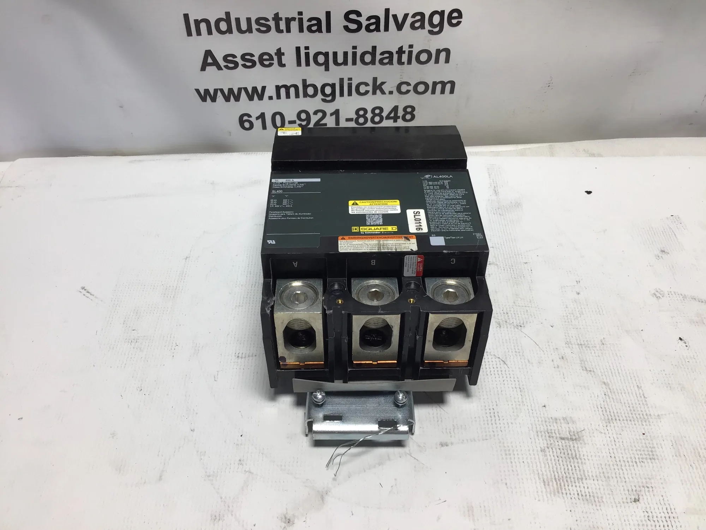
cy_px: 265
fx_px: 632
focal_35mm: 31
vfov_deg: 45.4
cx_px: 353
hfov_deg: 58.4
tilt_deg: -48.7
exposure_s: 1/120
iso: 25
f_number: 2.4
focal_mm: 3.3
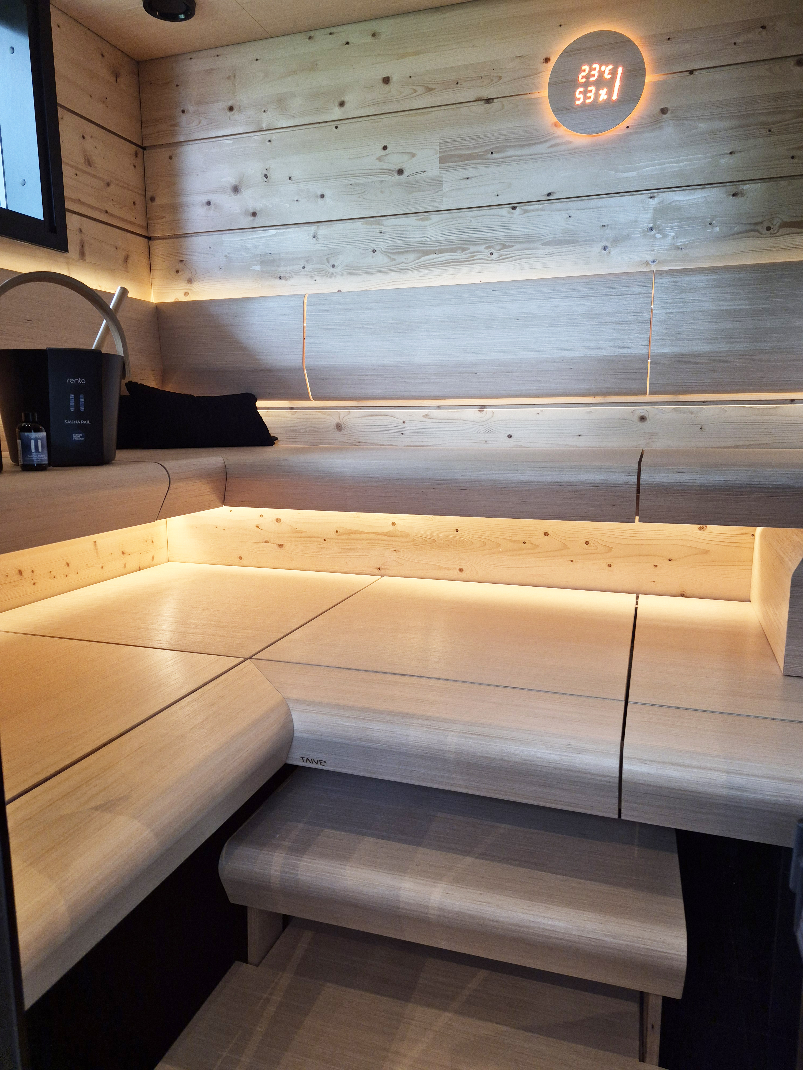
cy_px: 535
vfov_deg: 73.9
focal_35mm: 23
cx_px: 402
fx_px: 711
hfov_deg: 58.9
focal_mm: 5.4
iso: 250
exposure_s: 1/62
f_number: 1.8
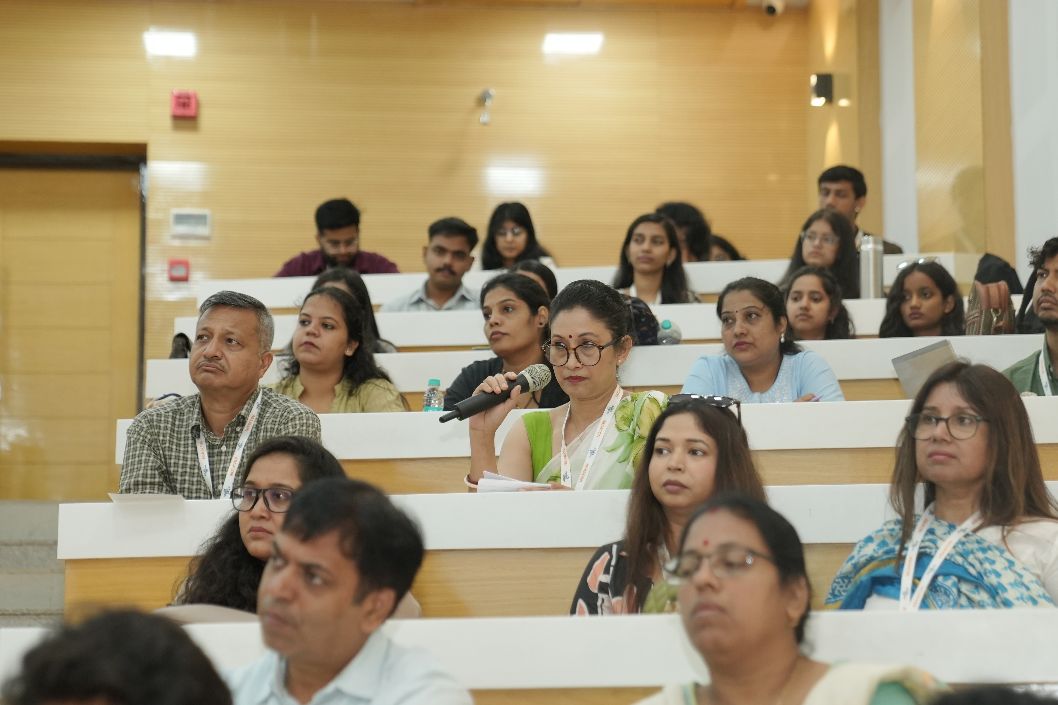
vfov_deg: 13.0
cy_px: 352
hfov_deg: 19.5
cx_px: 529
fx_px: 3086
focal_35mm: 105
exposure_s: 1/200
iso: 1250
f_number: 2.8
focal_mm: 70
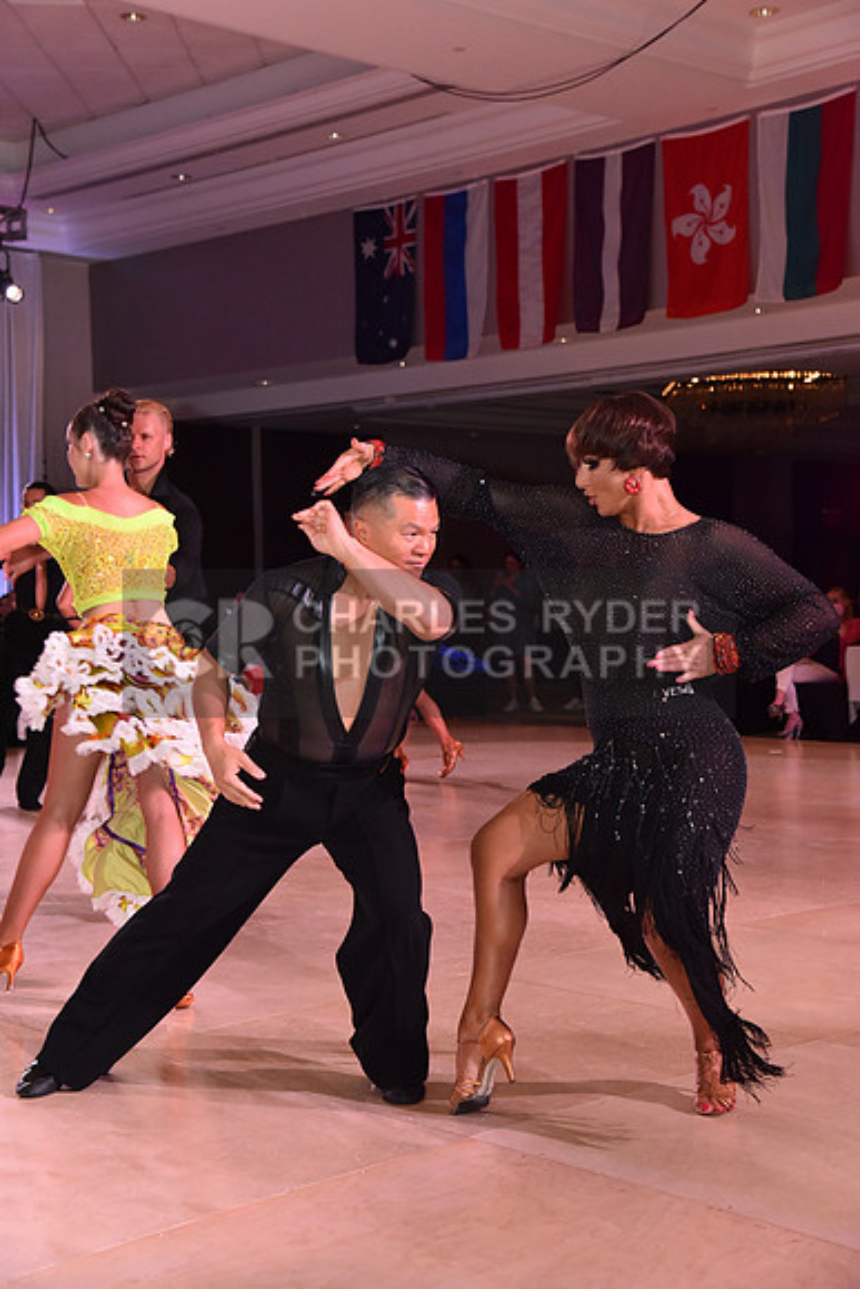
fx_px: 1970
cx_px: 430
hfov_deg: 24.6
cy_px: 644
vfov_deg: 36.2
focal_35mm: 55
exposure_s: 1/320
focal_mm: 55
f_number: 6.3
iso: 2500
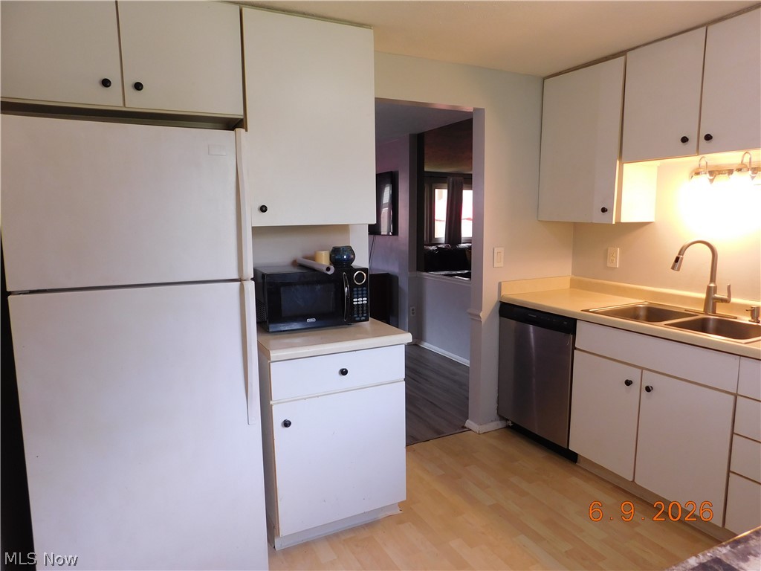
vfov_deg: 58.9
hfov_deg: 73.9
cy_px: 286
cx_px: 380
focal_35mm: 23
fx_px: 506
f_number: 3
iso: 125
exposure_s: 1/30
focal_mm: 4
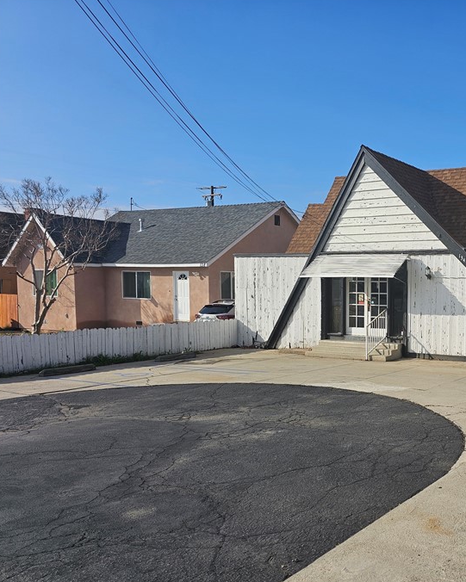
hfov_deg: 39.8
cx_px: 430
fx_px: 586
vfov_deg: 52.8
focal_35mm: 34
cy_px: 319
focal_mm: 6.3
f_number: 1.7
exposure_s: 1/1067
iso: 10
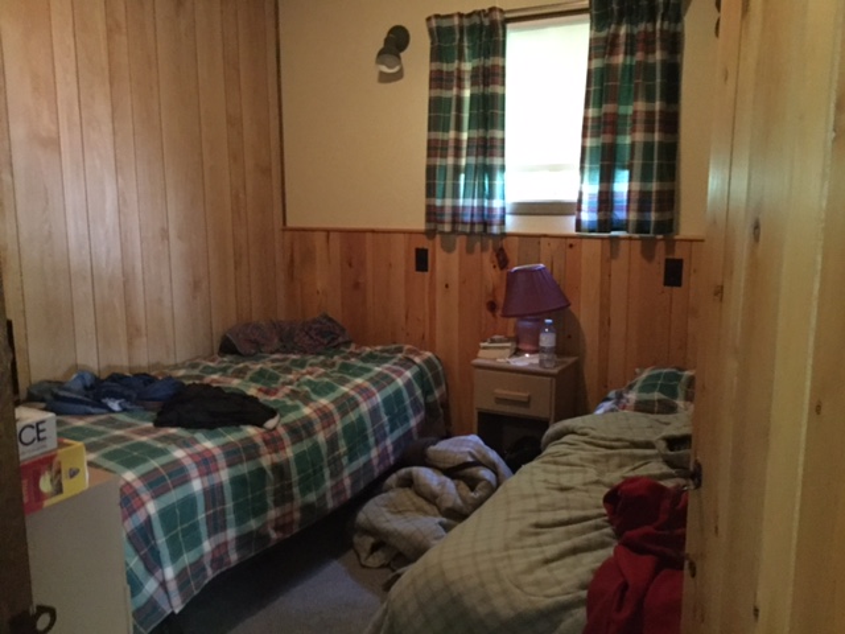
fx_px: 757
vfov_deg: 45.4
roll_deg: -0.5
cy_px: 317
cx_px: 422
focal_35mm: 31
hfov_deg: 58.4
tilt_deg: -11.0
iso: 640
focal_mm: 3.3
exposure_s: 1/15
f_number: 2.4
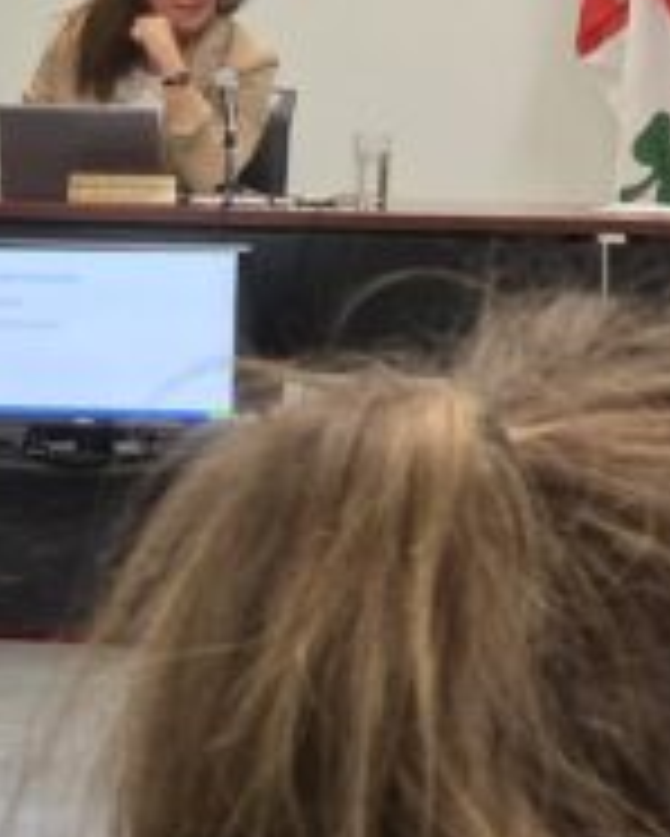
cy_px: 284
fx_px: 6885
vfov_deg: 6.9
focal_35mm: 278
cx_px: 526
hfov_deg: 5.6
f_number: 2.4
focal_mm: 7.9
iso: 400
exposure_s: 1/120
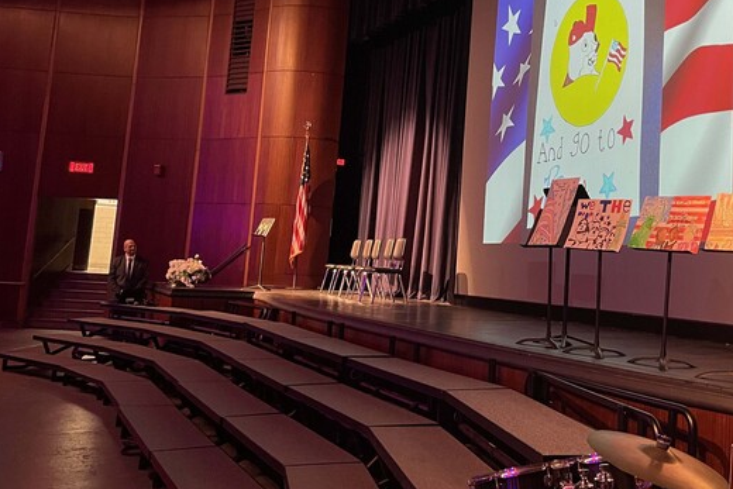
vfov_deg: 33.2
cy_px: 168
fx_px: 815
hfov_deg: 47.0
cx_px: 533
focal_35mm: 40
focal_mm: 5.1
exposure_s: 1/30
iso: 500
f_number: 1.6
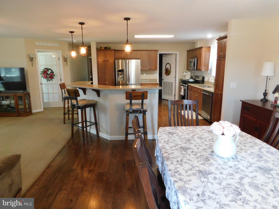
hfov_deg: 73.9
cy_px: 104
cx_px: 140
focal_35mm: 23
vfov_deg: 58.9
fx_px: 185
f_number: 3
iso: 400
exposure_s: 1/30
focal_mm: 4
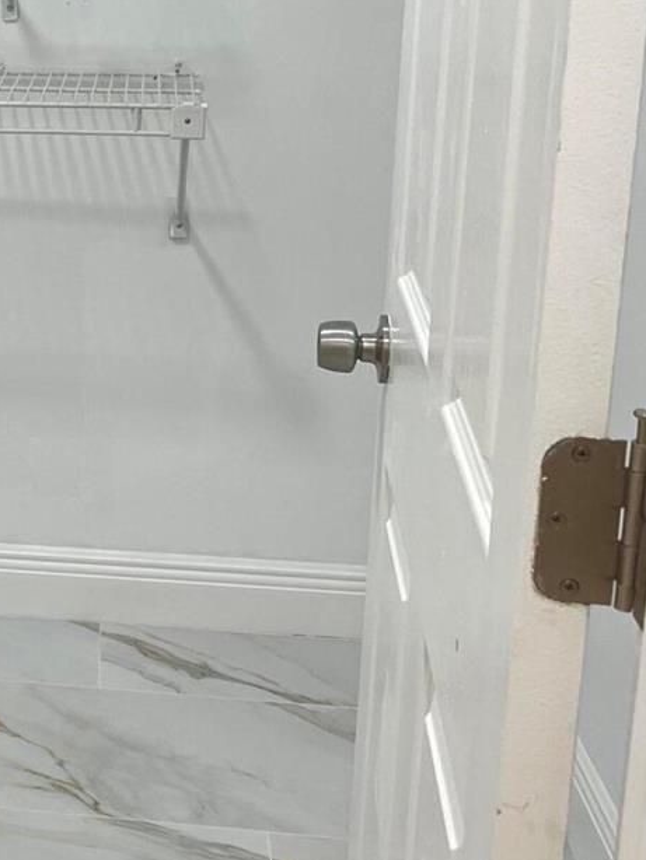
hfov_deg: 20.9
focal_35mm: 65
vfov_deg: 29.4
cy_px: 220
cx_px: -150
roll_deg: +0.5
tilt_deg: -13.4
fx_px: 1616
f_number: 1.5
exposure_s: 1/120
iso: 125
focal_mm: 5.7
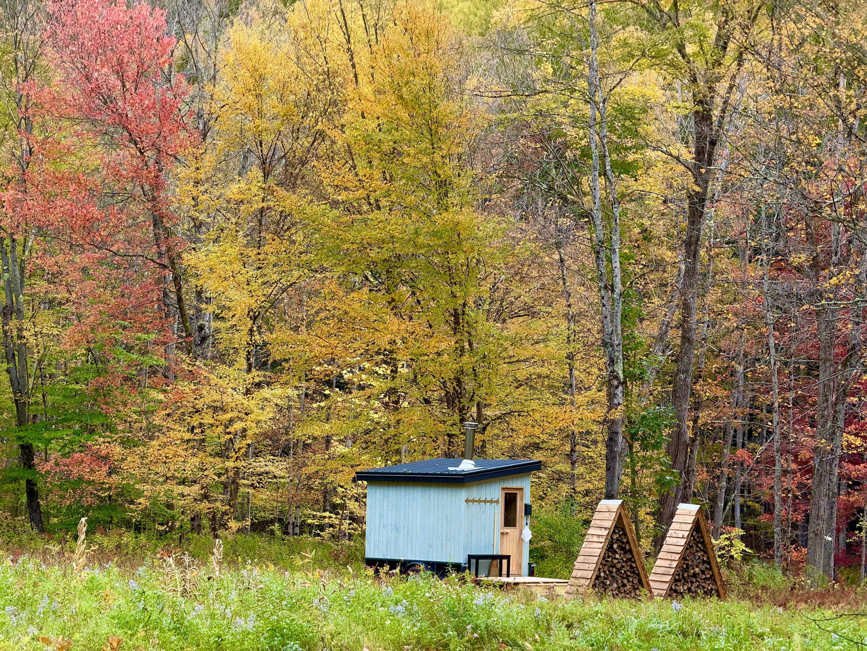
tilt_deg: +3.7
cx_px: 434
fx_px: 2505
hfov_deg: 19.6
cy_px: 326
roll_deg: -1.2
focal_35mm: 100
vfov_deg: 14.8
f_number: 2.8
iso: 50
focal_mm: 16.89
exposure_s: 1/121
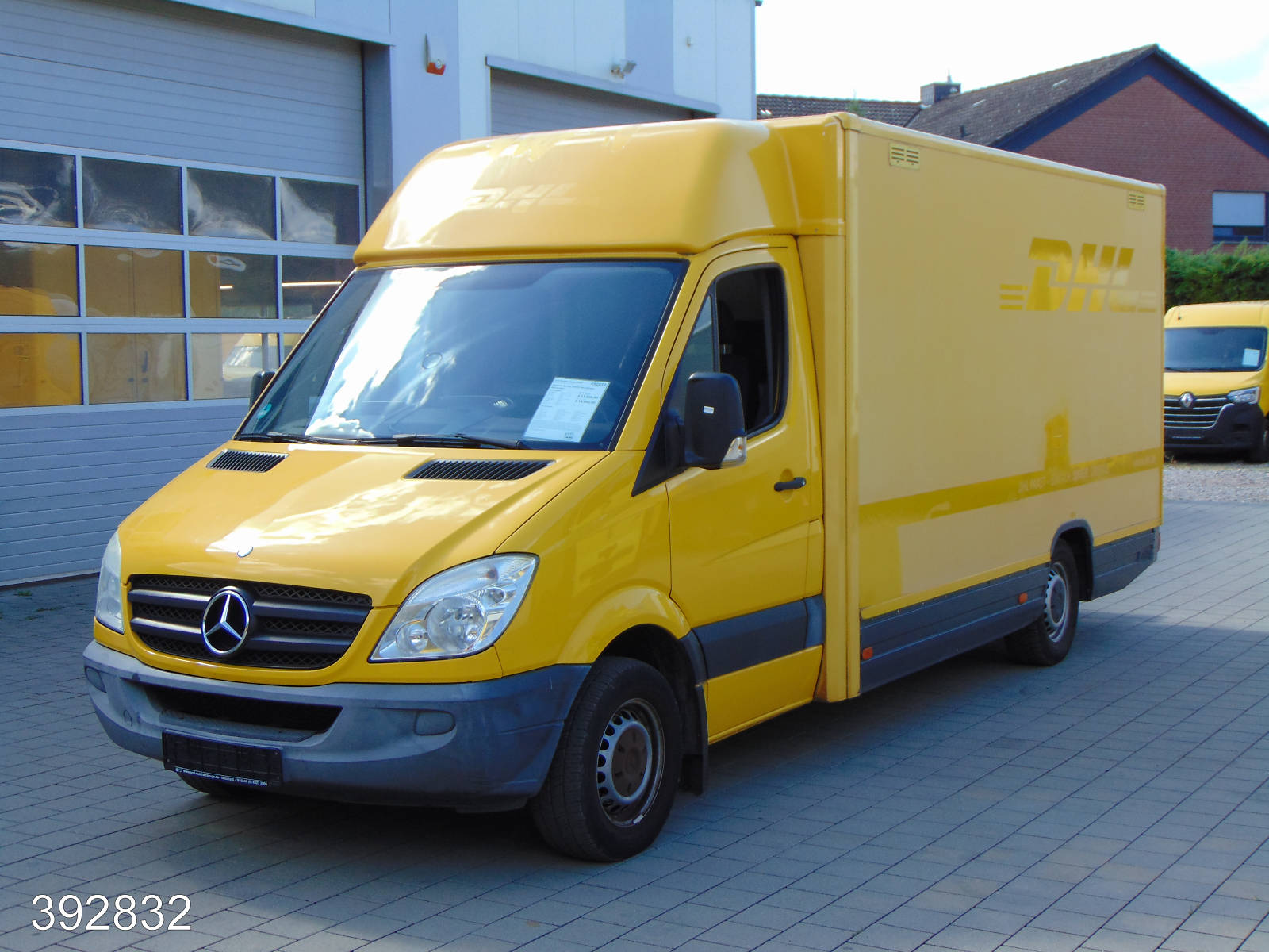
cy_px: 476
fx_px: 1833
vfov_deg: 29.1
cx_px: 634
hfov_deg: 38.2
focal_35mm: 50
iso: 80
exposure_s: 1/400
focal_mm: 9
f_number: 3.5
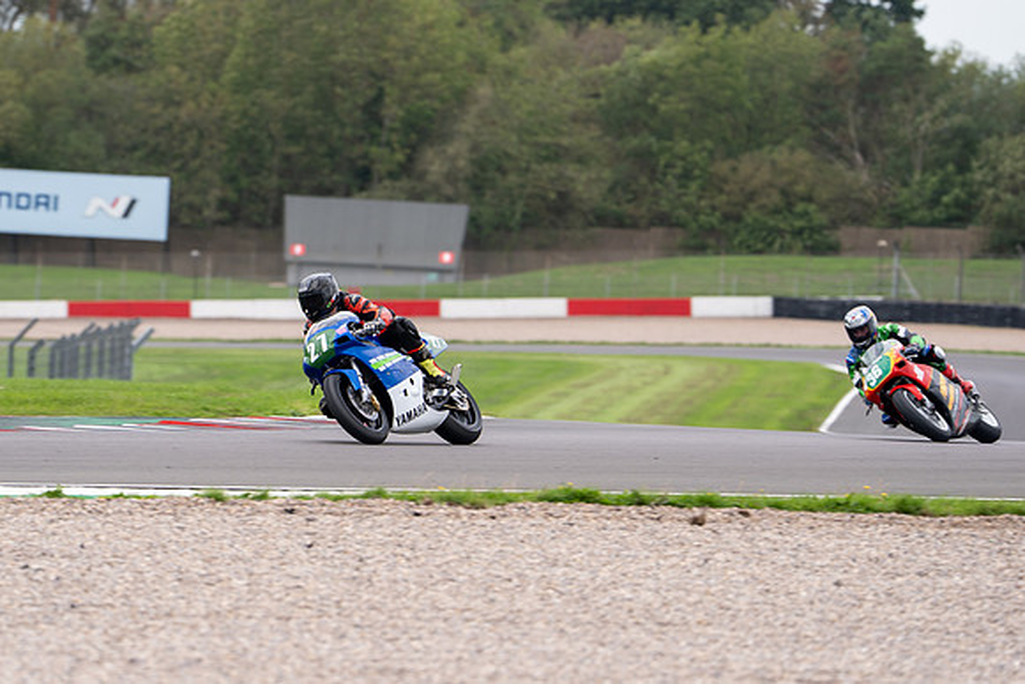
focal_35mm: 334
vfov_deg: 4.1
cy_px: 236
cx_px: 377
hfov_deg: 6.2
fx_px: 9517
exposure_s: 1/400
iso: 160
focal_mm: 246
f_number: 4.5
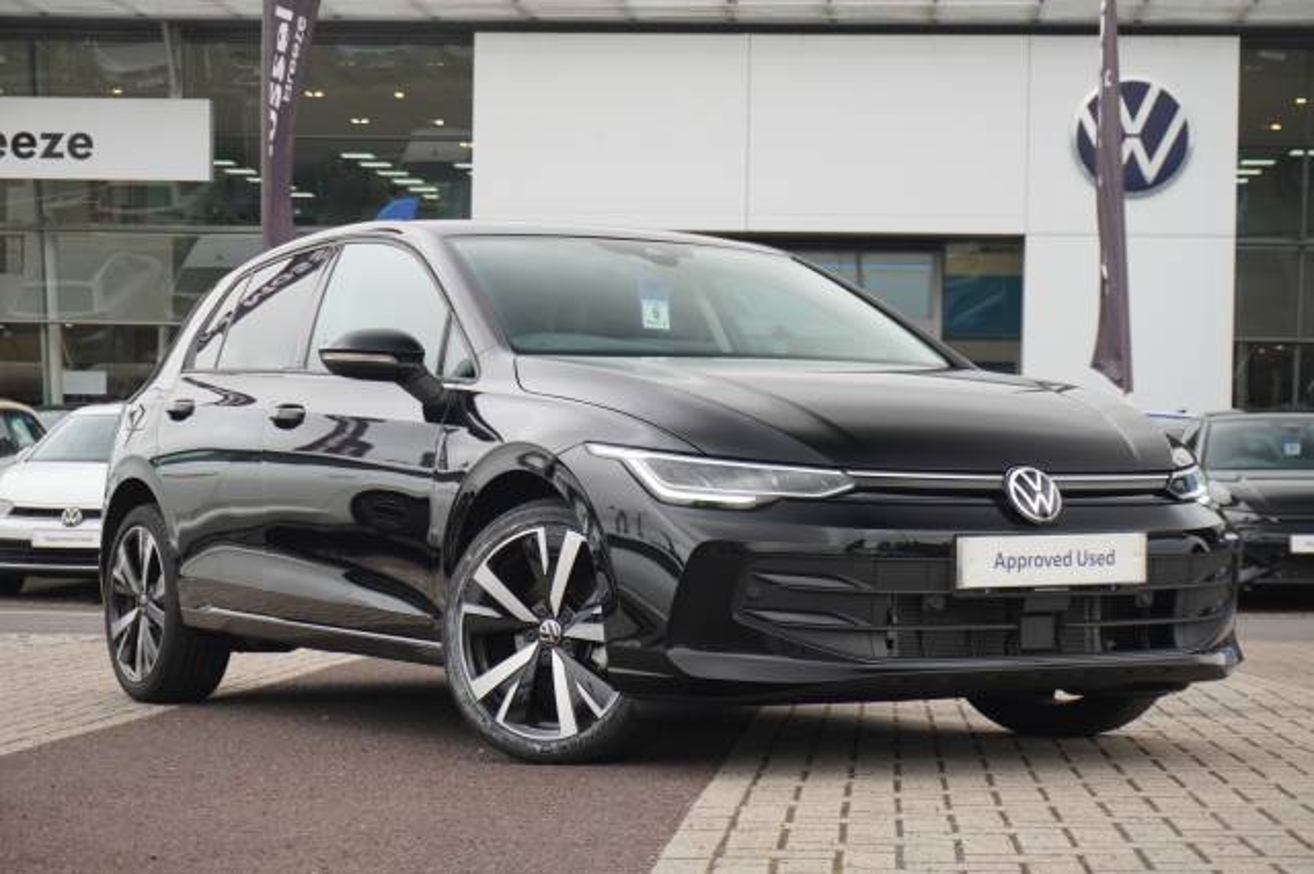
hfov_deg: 28.1
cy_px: 437
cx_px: 657
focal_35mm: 72
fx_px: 2627
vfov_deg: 18.9
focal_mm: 48
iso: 125
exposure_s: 1/80
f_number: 5.6
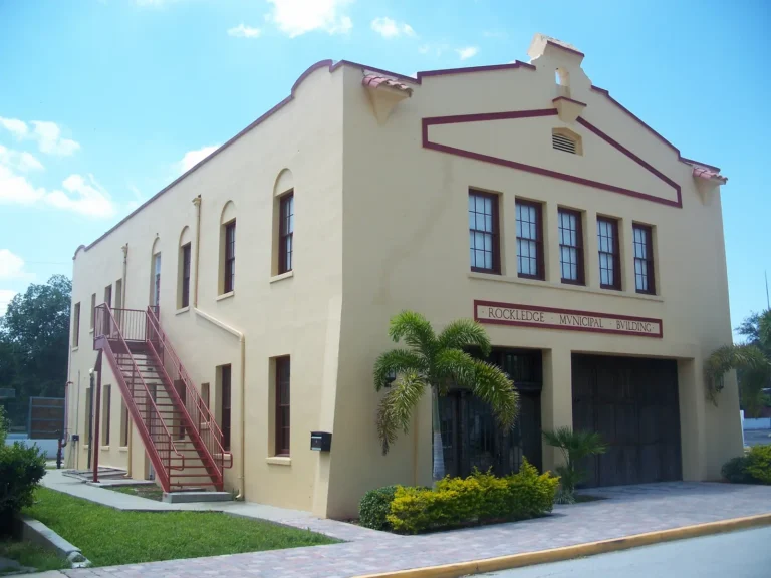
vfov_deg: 38.7
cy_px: 289
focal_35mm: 37
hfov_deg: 50.1
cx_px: 386
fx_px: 824
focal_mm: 7.8
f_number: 2.8
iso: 64
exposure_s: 1/500
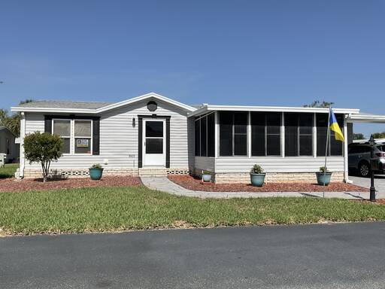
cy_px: 144
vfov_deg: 48.2
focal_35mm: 29
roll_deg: +0.6
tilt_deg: +1.3
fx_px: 323
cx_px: 192
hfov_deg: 61.7
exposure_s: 1/2801
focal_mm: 3
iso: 16
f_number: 1.8
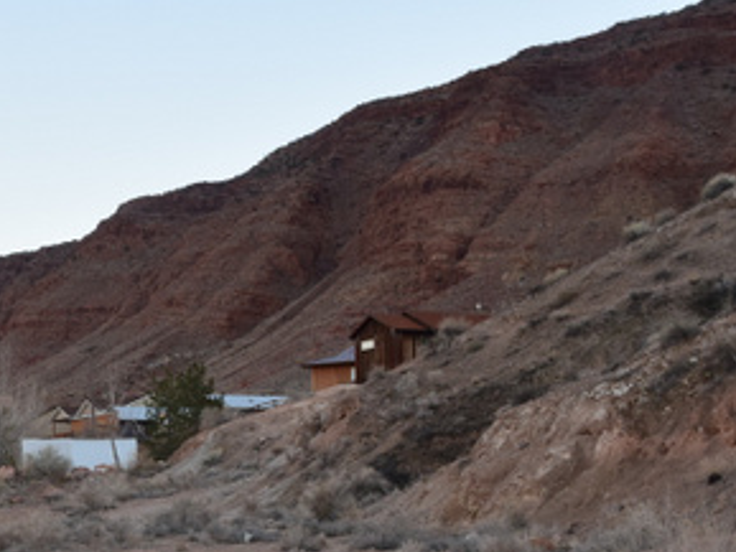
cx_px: 71
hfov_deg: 22.9
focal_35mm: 83
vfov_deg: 17.5
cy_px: 523
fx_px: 1765
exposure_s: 1/60
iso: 800
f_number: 8
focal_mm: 26
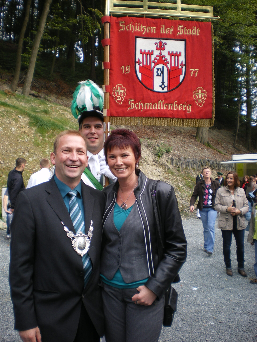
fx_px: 356
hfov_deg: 39.7
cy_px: 171
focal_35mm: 36
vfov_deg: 51.4
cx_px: 128
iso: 50
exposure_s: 1/60
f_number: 3.1
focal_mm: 6.3
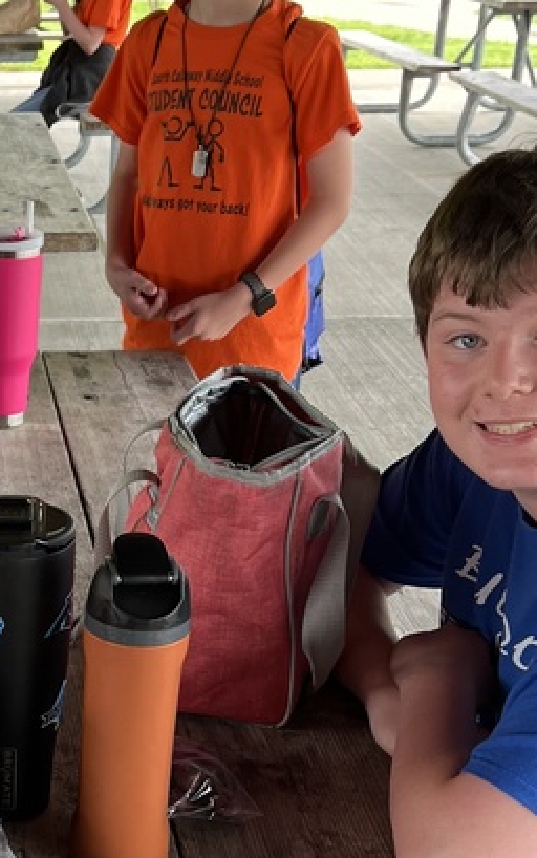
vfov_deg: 29.3
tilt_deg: -27.4
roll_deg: +0.8
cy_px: 646
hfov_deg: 17.9
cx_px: -122
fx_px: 1614
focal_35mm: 69
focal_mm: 5.1
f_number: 1.6
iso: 40
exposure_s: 1/122
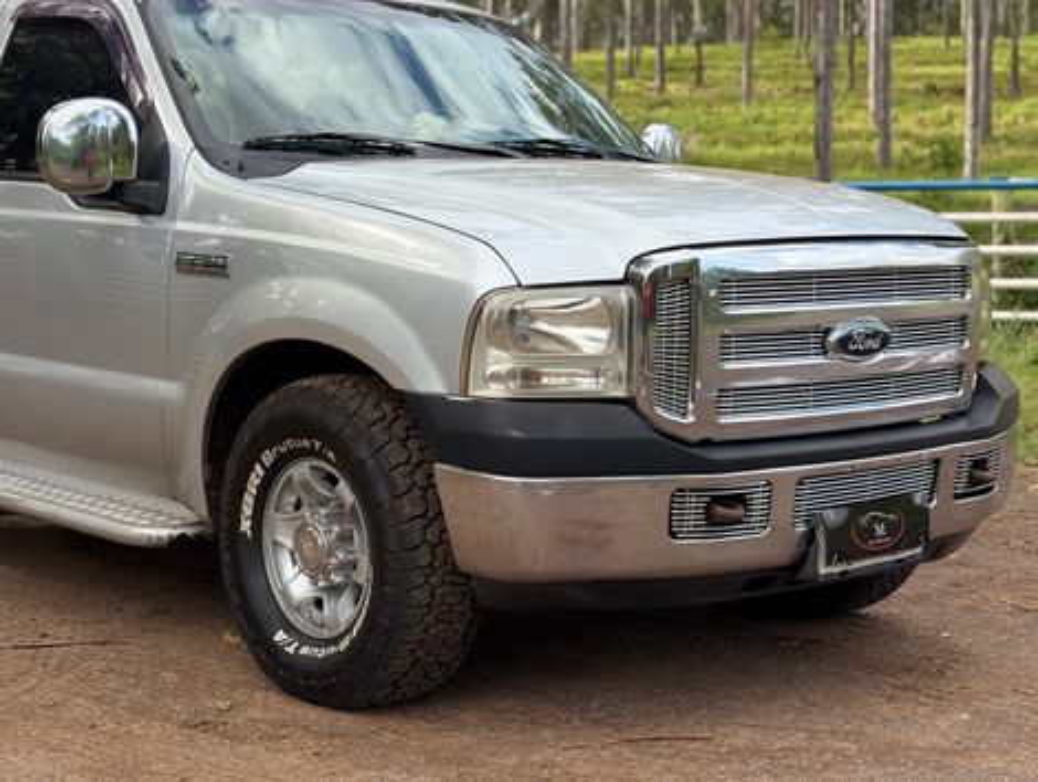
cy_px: 391
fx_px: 1442
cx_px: 519
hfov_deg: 39.6
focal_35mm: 48
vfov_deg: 30.3
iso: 64
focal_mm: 6.76
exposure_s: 1/2088
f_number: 1.78
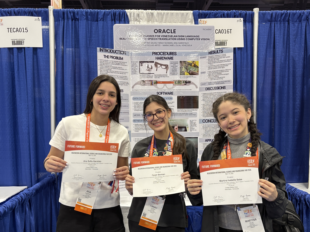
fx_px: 331
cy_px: 138
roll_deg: +0.4
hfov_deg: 50.1
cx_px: 160
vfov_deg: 38.5
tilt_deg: -3.7
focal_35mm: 37
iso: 125
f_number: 1.6
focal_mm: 5.96
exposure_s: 1/60
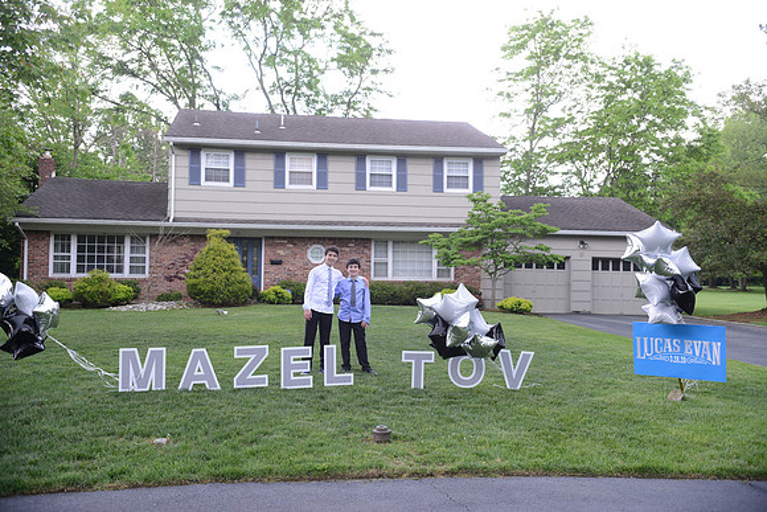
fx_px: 810
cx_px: 384
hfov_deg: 50.7
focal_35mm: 38
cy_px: 256
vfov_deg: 35.1
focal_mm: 38
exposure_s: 1/100
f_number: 5.6
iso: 640
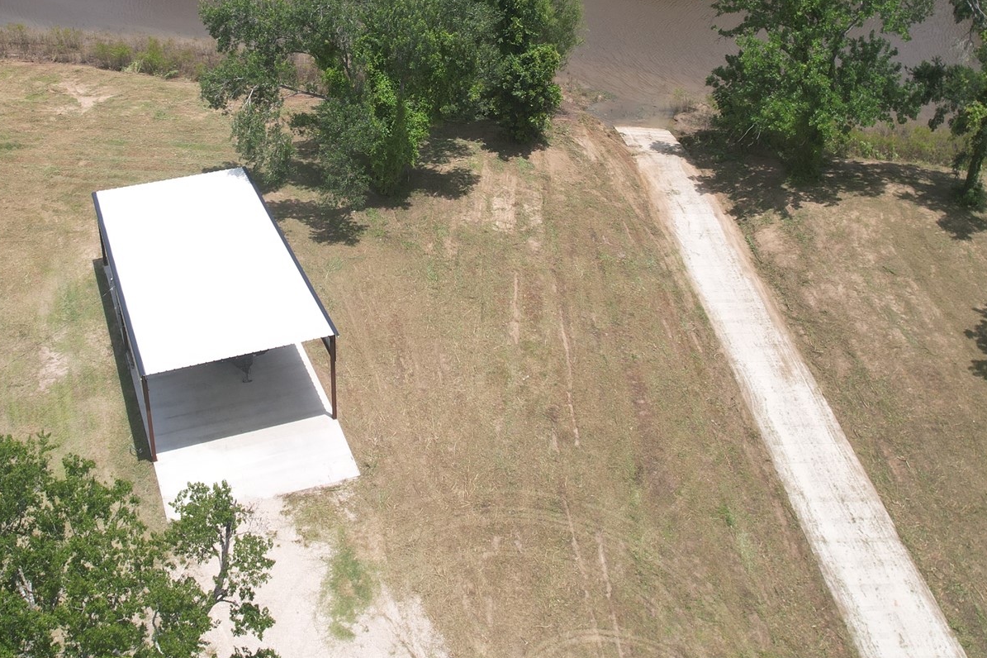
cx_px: 372
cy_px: 127
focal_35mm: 40
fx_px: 1096
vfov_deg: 32.4
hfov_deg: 48.0
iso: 100
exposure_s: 1/1500
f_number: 2.8
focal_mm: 8.38
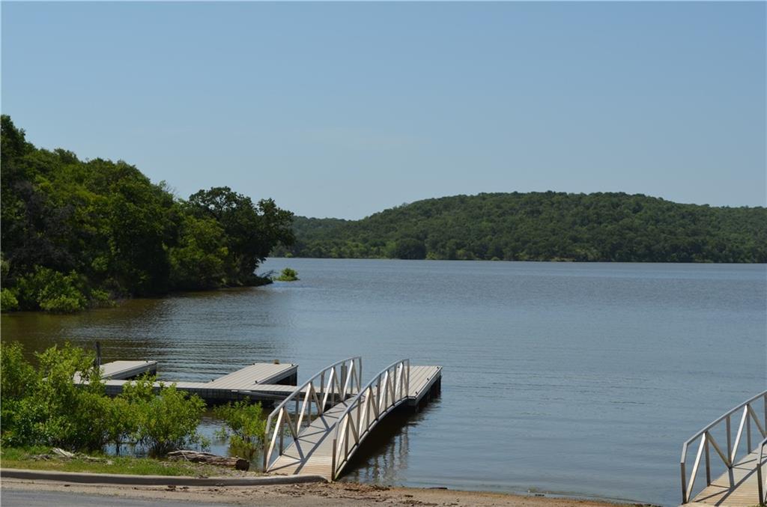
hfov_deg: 28.1
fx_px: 1530
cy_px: 254
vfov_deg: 18.8
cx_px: 384
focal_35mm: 72
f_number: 9
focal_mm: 48
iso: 100
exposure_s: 1/320
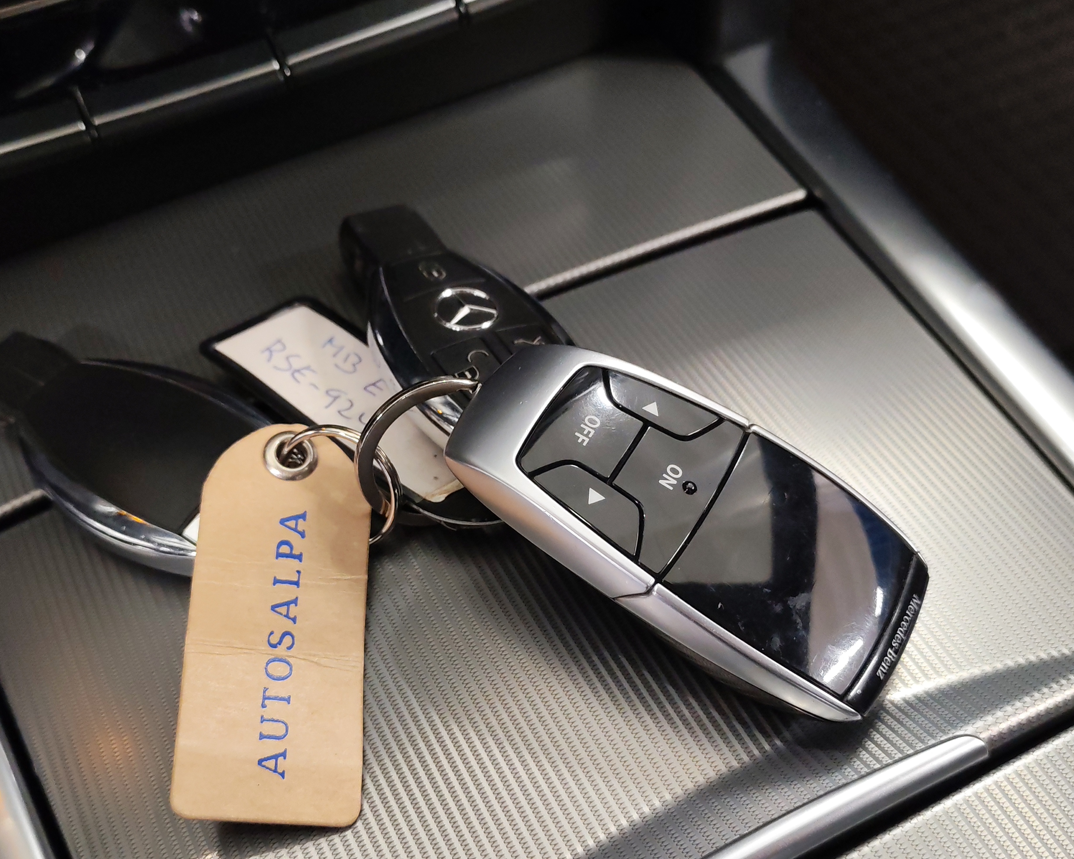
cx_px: 503
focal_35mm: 39
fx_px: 1240
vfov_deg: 38.2
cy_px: 483
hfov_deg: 46.8
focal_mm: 6.12
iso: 1600
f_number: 1.9
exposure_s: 1/50
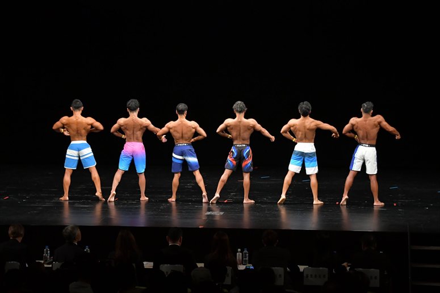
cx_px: 220
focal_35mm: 117
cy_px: 146
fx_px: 1429
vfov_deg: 11.7
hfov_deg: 17.5
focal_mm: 78
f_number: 5.6
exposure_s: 1/400
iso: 3200
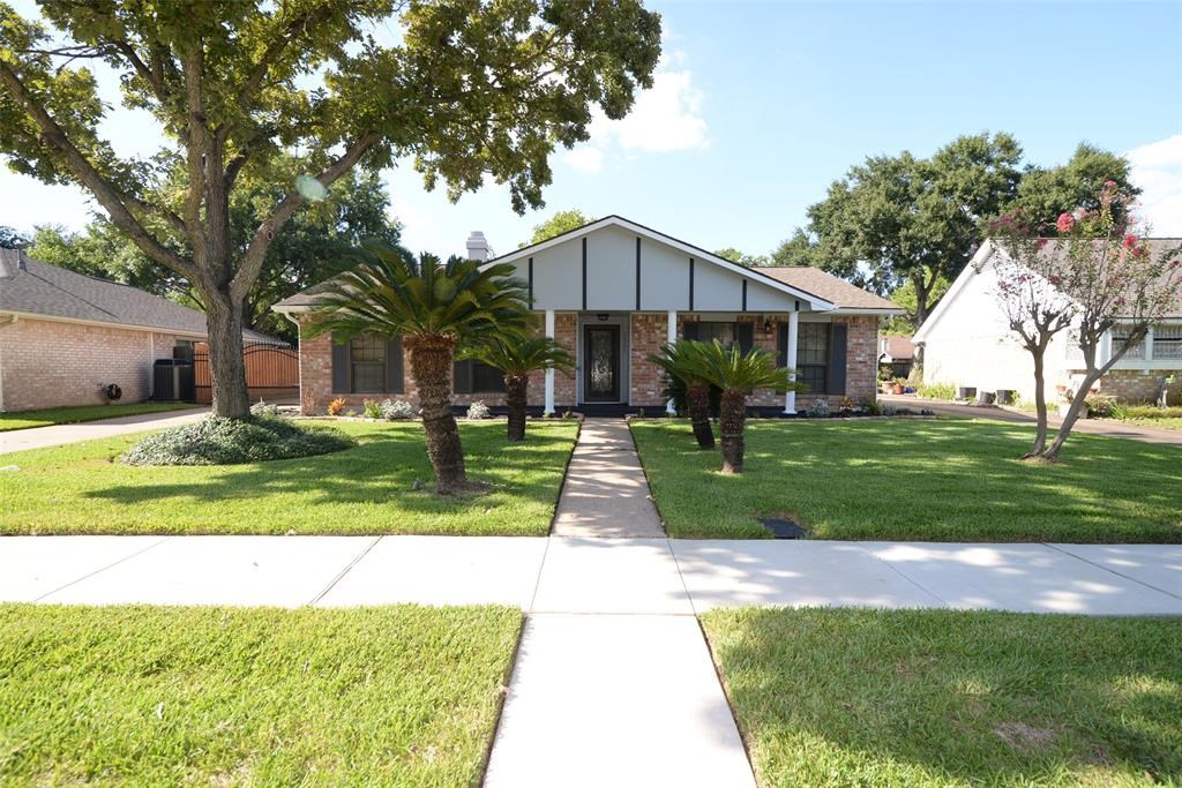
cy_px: 394
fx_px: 525
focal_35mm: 16
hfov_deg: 96.7
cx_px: 591
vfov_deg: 73.8
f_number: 5.6
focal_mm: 16
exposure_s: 1/500
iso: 400
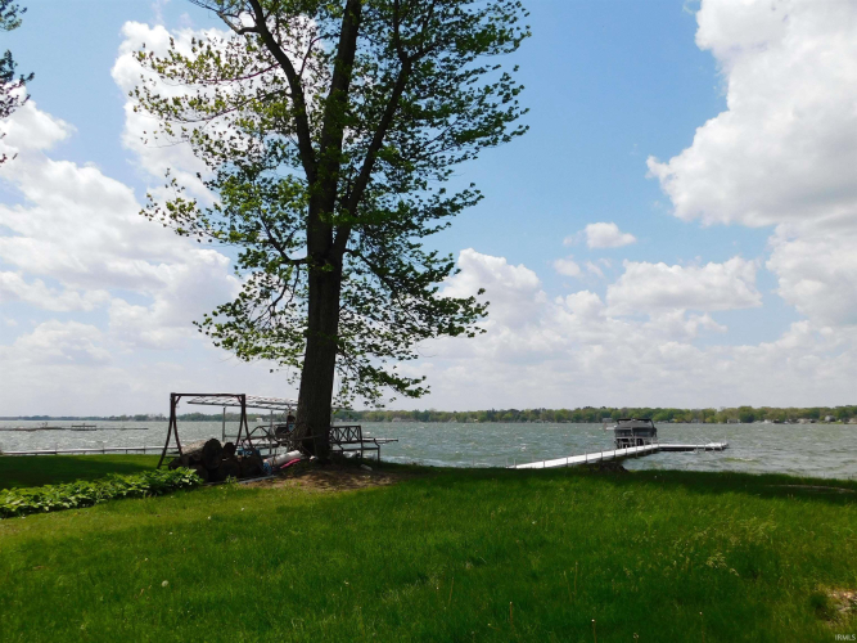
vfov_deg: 46.8
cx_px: 428
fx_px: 743
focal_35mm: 30
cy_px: 322
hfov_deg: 60.0
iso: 125
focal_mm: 5.3
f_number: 6.4
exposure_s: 1/640
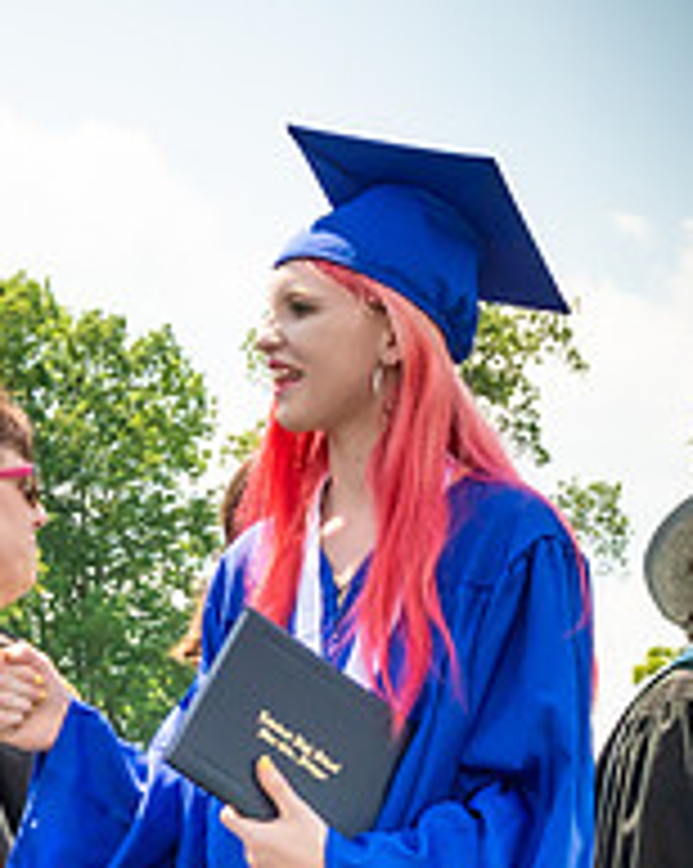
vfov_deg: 11.4
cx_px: -32
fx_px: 4314
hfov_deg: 9.1
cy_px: 904
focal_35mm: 168
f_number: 7.1
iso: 200
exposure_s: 1/800
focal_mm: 34
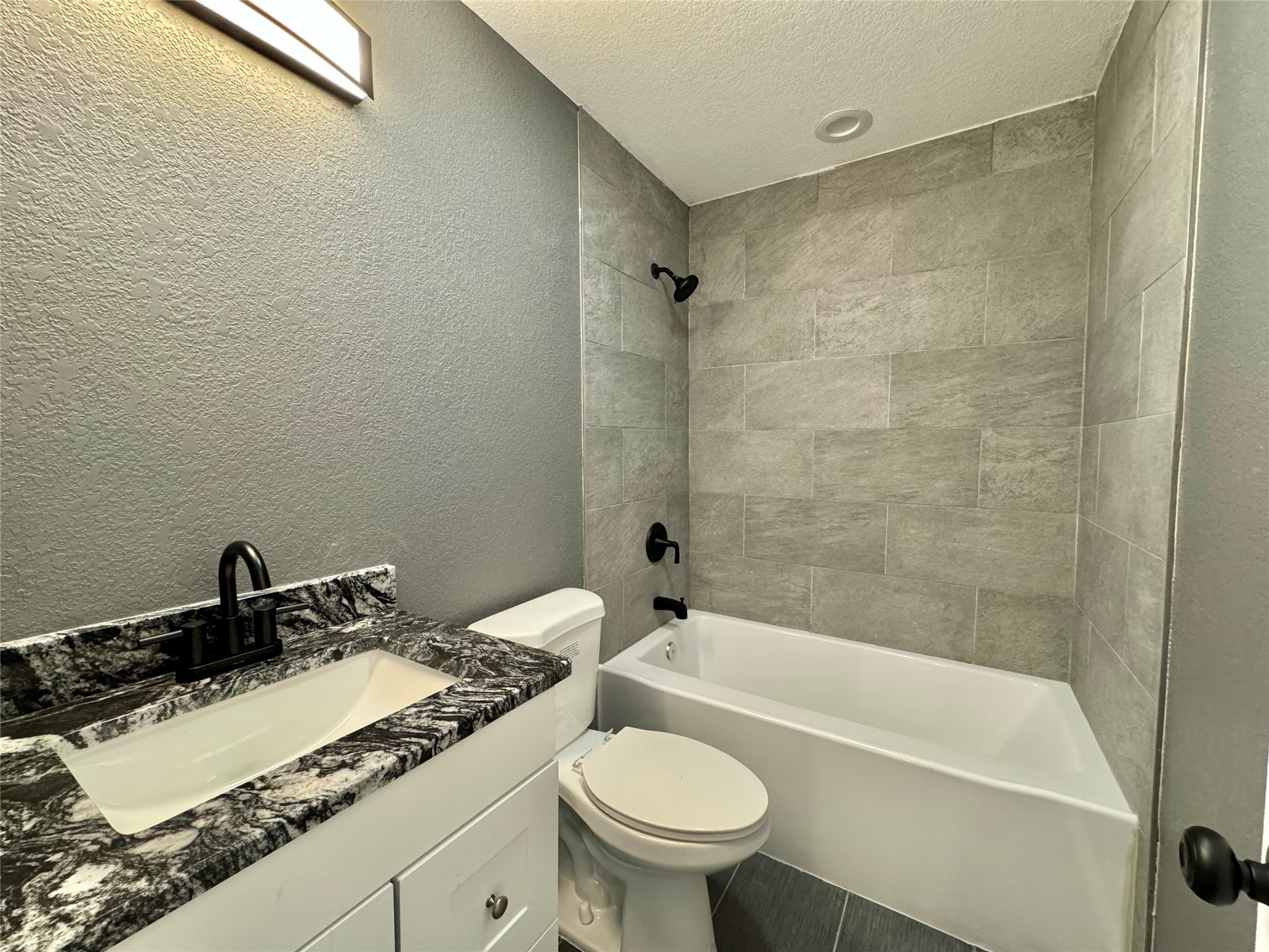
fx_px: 513
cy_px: 476
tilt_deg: -3.1
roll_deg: +0.8
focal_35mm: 14
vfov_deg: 85.7
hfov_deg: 102.1
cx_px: 634
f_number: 2.2
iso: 320
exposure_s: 1/60
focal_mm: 2.22
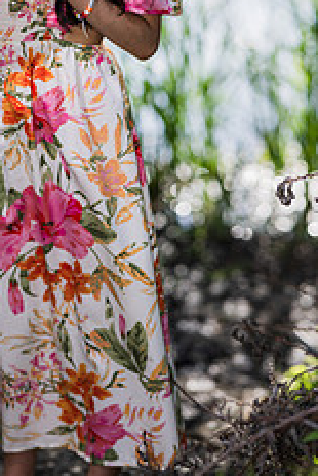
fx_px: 2183
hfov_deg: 8.3
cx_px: 74
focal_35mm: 165
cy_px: 90
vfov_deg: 12.4
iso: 100
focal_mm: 85
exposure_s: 1/1250
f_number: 1.8
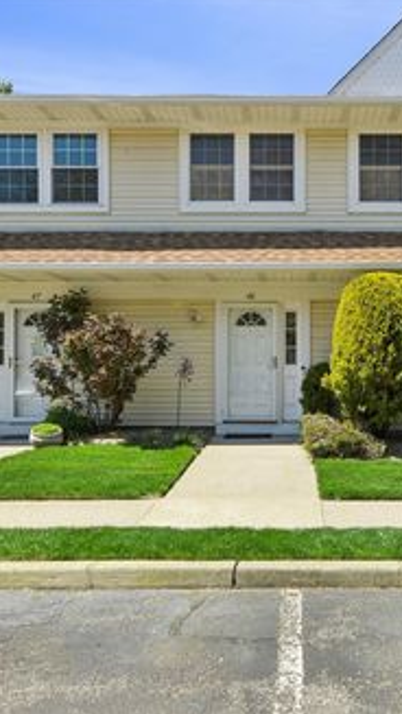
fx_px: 606
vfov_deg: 61.0
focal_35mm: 32
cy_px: 353
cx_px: 297
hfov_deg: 35.9
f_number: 9
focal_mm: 20
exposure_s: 1/320
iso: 250
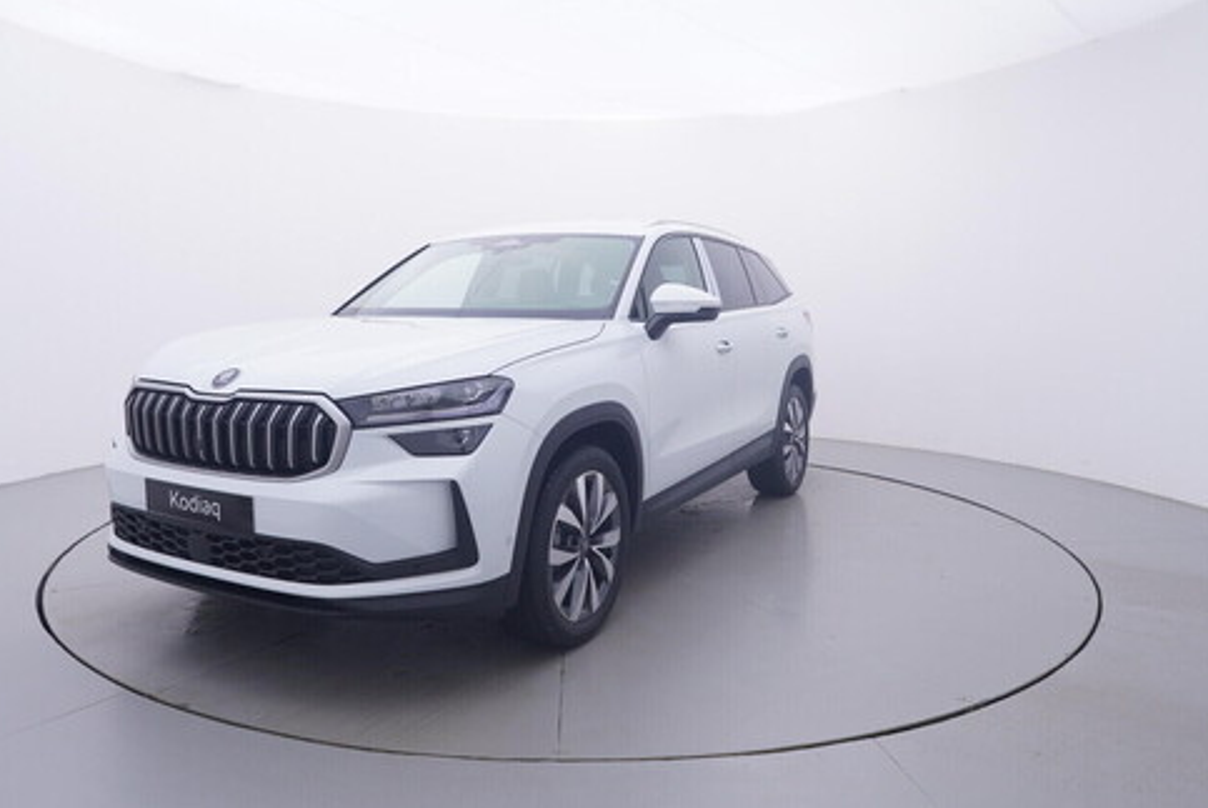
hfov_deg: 70.2
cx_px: 566
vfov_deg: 50.2
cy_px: 351
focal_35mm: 26
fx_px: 859
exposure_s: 1/80
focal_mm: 15
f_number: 5
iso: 200
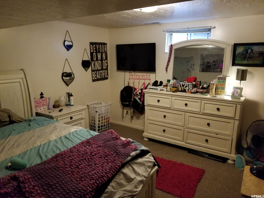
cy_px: 99
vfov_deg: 53.1
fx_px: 198
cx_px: 132
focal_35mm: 26
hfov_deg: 67.3
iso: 250
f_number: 1.7
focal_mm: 4.25
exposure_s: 1/10
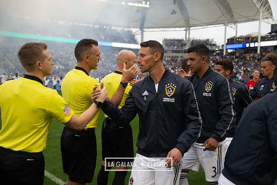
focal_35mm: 40
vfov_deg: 33.4
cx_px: 138
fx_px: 308
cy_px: 92
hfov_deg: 48.4
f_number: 3.5
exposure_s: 1/640
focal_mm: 40
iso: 500
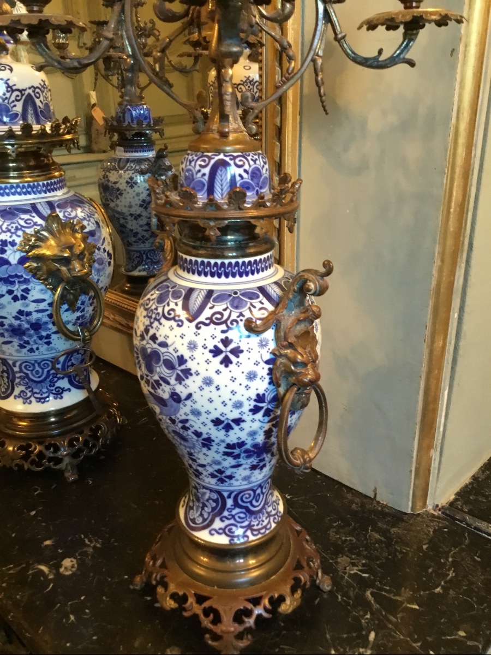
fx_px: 586
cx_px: 246
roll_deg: +2.8
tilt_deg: -23.2
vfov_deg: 58.4
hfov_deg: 45.4
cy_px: 328
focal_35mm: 31
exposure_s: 1/17
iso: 200
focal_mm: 3.3
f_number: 2.4
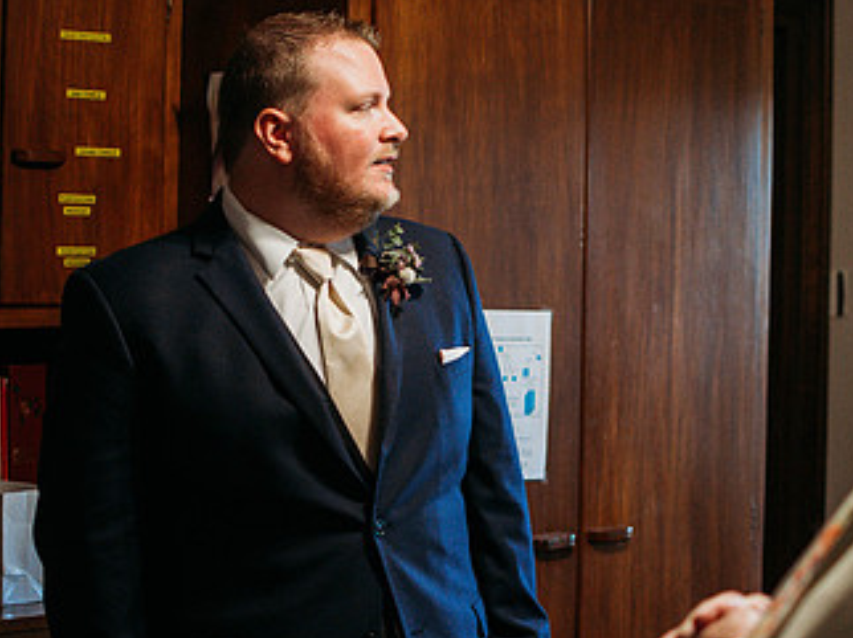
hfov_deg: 21.5
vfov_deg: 16.2
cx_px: 472
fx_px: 2241
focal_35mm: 91
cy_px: 316
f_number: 1.8
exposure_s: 1/800
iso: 1000
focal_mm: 35
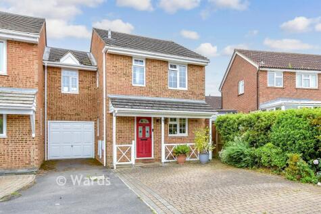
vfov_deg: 77.4
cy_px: 107
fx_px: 134
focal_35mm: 15
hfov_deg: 100.4
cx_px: 160
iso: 250
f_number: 8
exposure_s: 1/160
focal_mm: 10
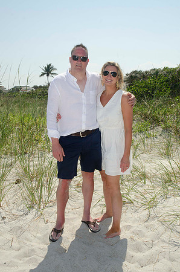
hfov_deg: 35.3
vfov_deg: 51.4
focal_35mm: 38
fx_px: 283
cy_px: 136
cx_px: 90
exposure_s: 1/250
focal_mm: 25
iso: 100
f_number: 9
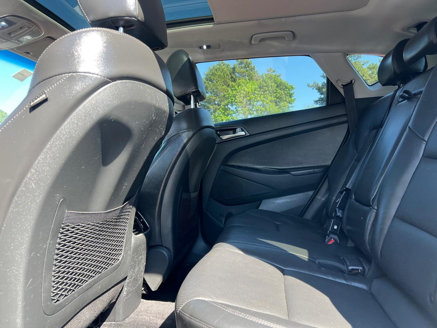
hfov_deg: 67.3
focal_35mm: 26
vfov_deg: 53.1
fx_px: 328
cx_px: 218
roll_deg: +2.5
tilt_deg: -0.2
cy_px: 164
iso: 40
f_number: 1.5
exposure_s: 1/187
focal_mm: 5.7
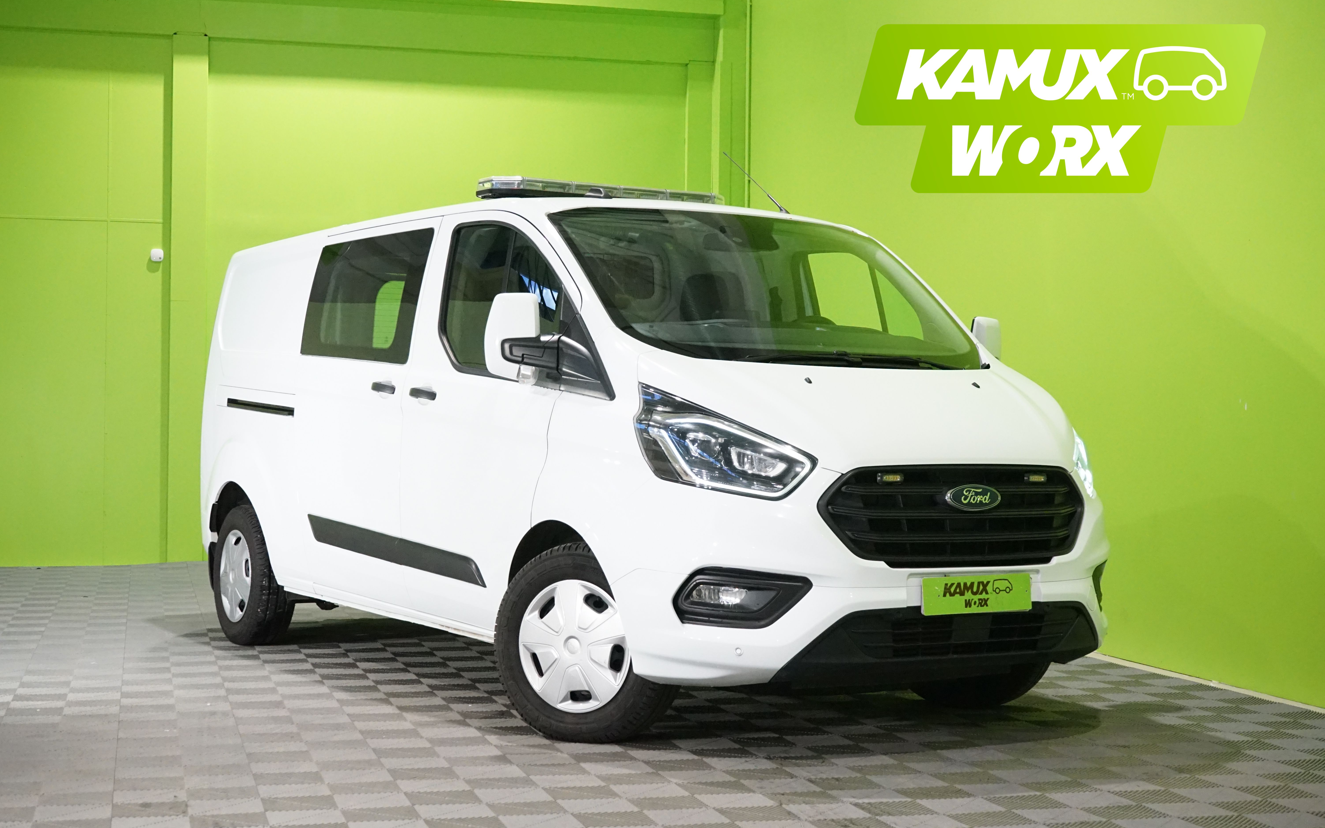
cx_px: 662
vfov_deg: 24.9
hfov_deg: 38.9
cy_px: 418
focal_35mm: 52
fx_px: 1878
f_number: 8
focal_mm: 51
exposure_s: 1/125
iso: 6400
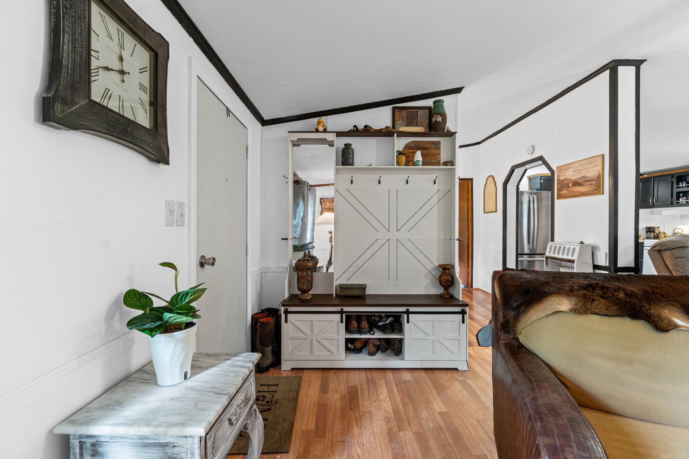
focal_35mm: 15
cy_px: 230
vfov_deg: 77.3
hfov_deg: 100.4
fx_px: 287
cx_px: 344
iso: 400
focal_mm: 10
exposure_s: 1.6
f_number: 8
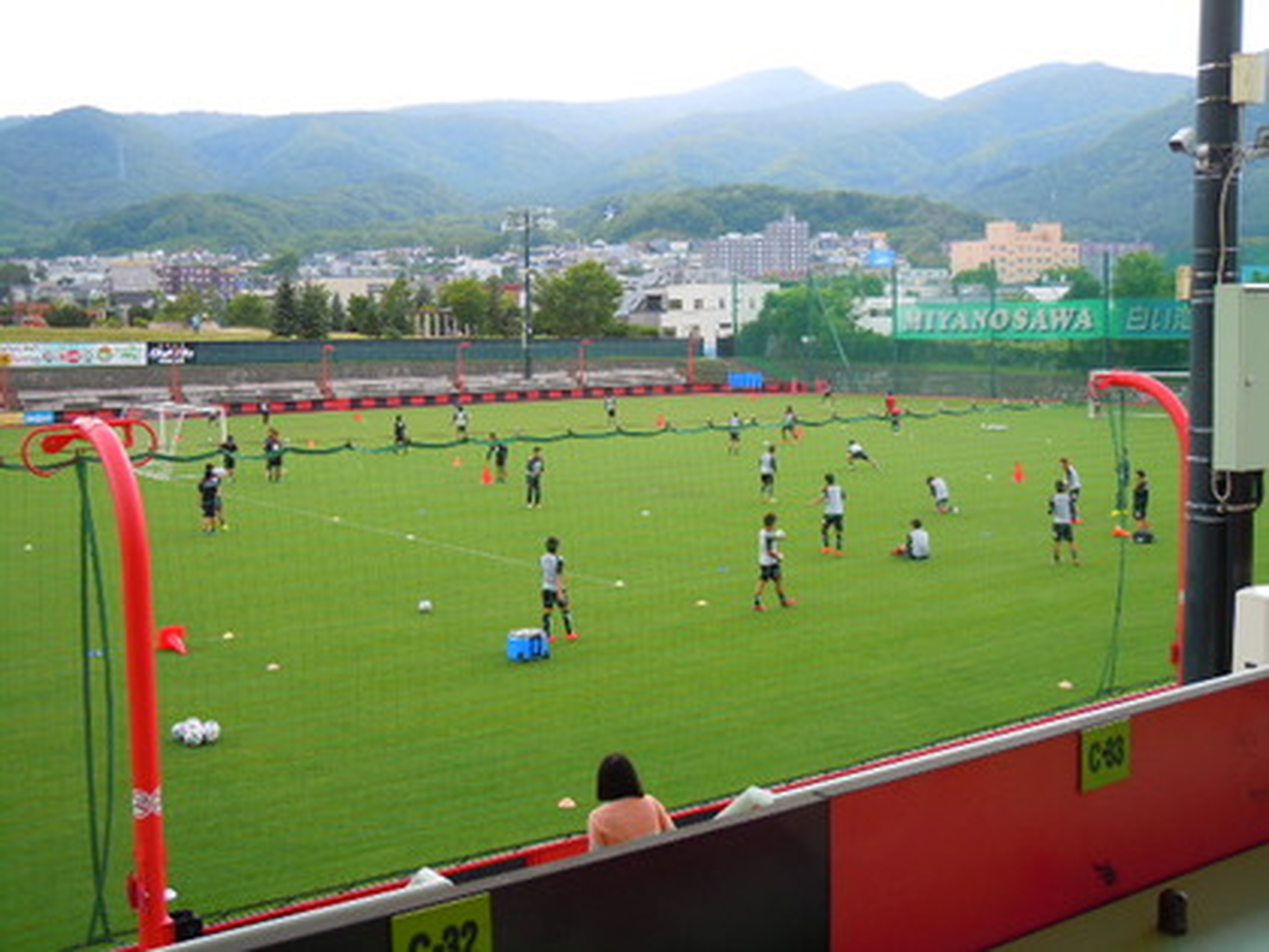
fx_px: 1430
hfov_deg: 47.9
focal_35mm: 39
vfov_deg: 36.8
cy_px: 476
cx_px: 634
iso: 100
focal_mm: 7.1
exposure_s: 1/200
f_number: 3.7
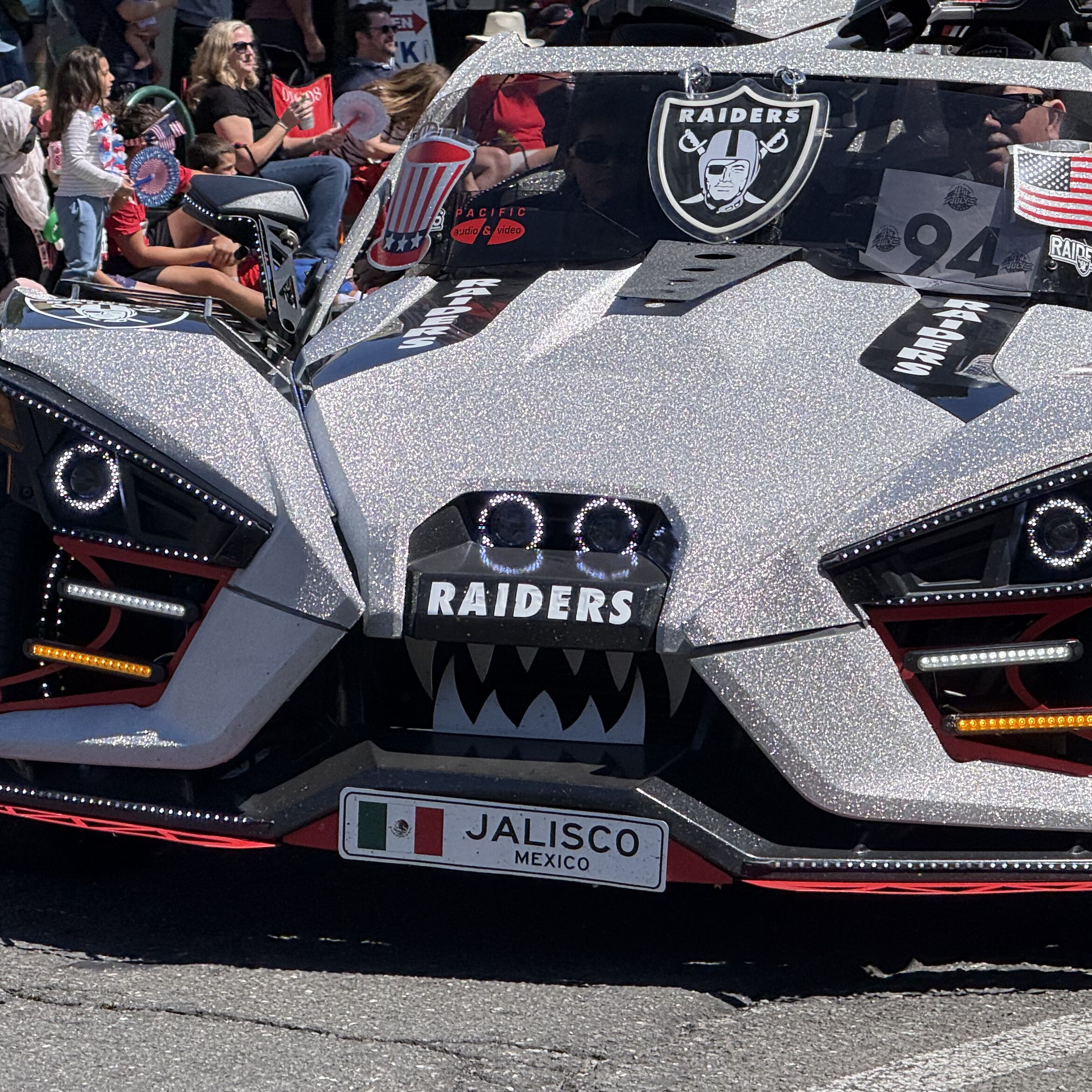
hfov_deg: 9.6
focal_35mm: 183
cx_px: 545
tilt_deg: -4.8
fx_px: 6531
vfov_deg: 9.6
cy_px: 439
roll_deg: -0.4
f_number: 2.8
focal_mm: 15.66
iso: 50
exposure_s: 1/1294
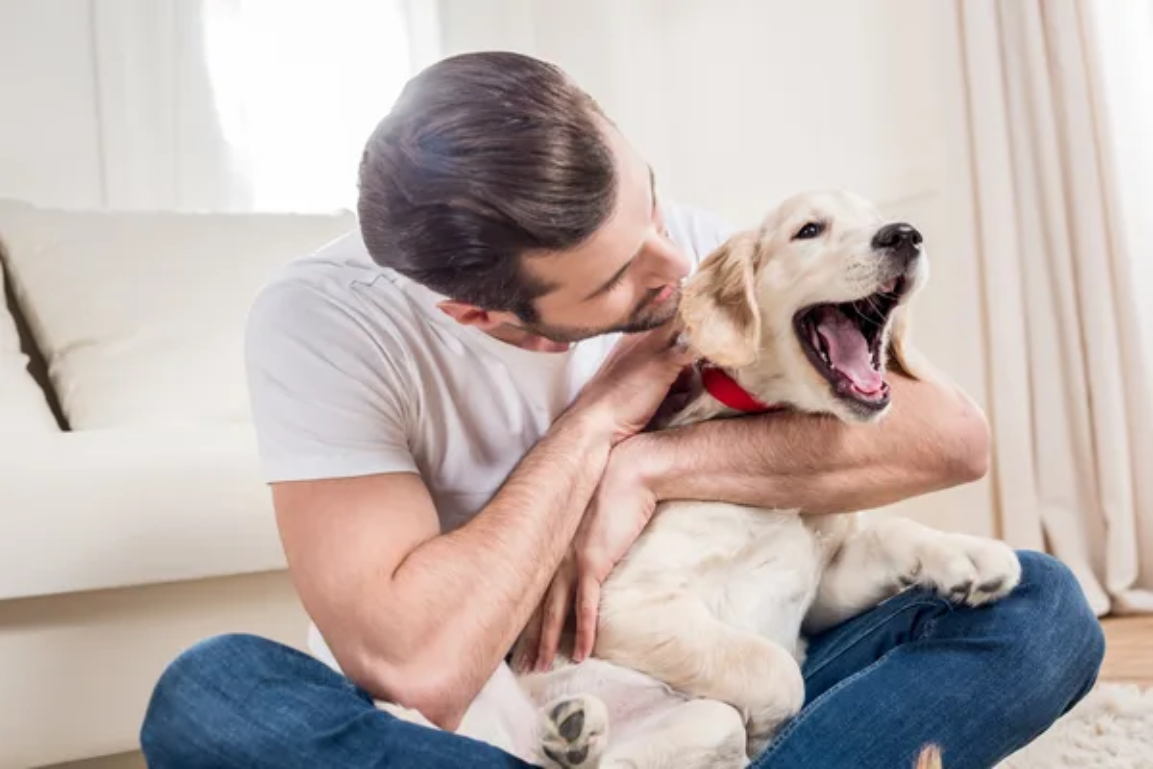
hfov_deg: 39.6
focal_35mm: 50
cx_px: 576
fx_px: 1601
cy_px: 384
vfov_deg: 27.0
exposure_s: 1/160
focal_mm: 50
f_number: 5
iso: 64
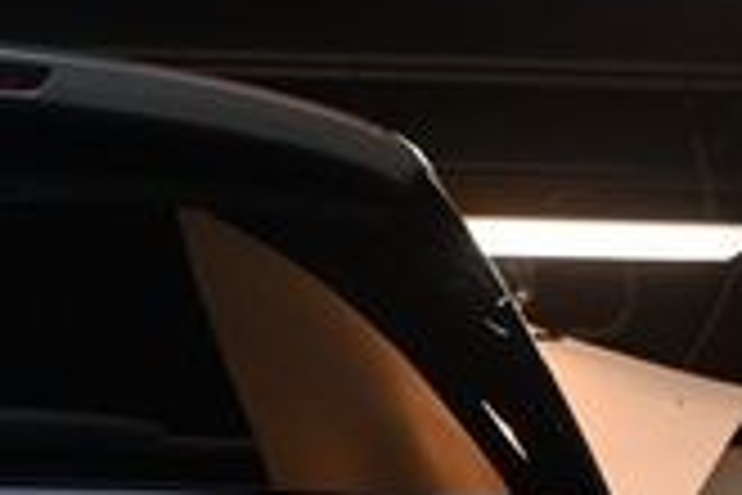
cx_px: -144
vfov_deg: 10.2
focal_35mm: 128
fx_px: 2638
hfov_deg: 15.4
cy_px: 819
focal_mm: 22
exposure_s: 1/125
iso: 800
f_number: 3.5
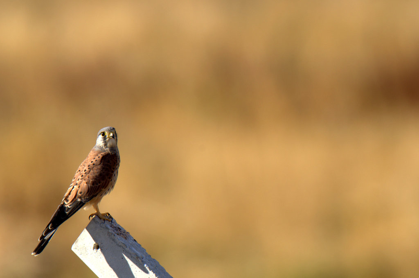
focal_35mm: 1050
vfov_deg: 1.3
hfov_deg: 2.0
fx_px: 12200
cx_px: 210
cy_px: 139
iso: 200
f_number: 7.1
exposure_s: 1/800
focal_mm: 700
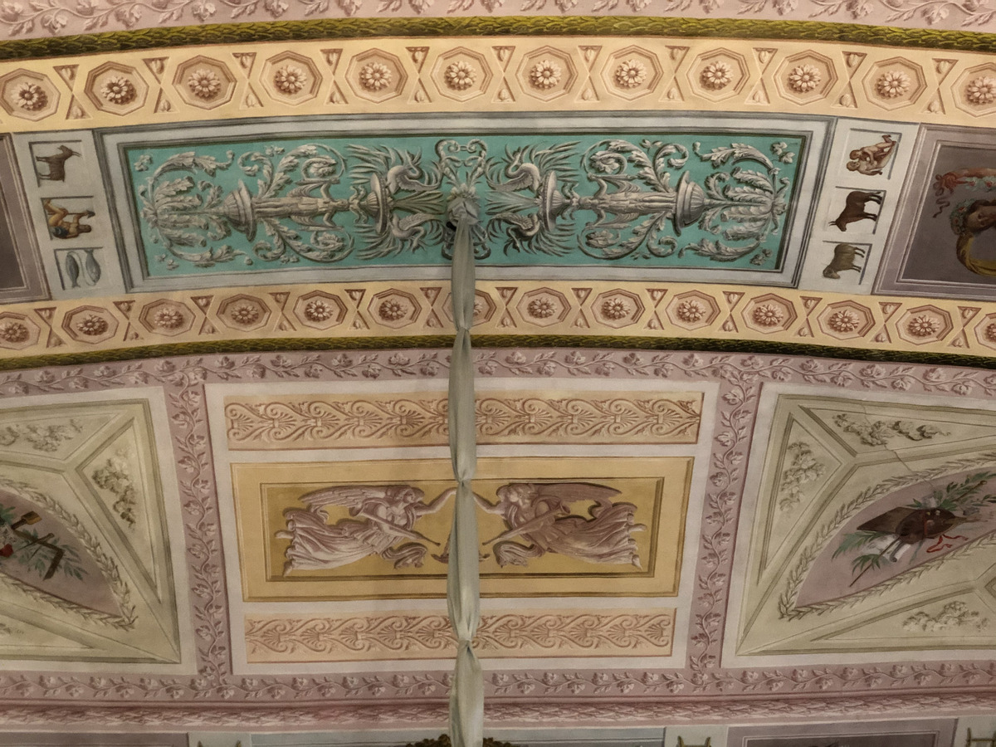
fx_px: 1496
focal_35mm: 52
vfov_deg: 28.0
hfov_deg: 36.8
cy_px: 374
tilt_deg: +45.7
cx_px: 498
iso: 160
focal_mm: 6
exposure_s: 1/13
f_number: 2.4
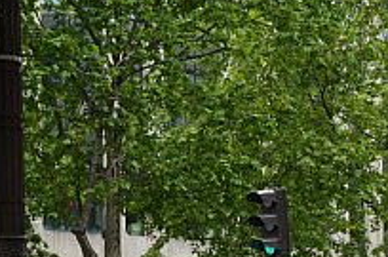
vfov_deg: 7.2
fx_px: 1989
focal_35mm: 185
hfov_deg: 10.7
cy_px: 419
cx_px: 590
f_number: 7.1
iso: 160
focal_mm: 28
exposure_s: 1/200
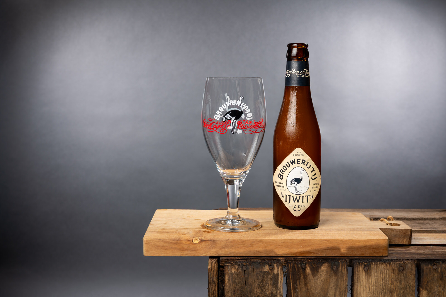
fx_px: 619
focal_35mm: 50
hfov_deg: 39.6
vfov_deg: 27.0
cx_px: 223
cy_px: 148
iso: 100
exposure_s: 1/160
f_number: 9
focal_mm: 50
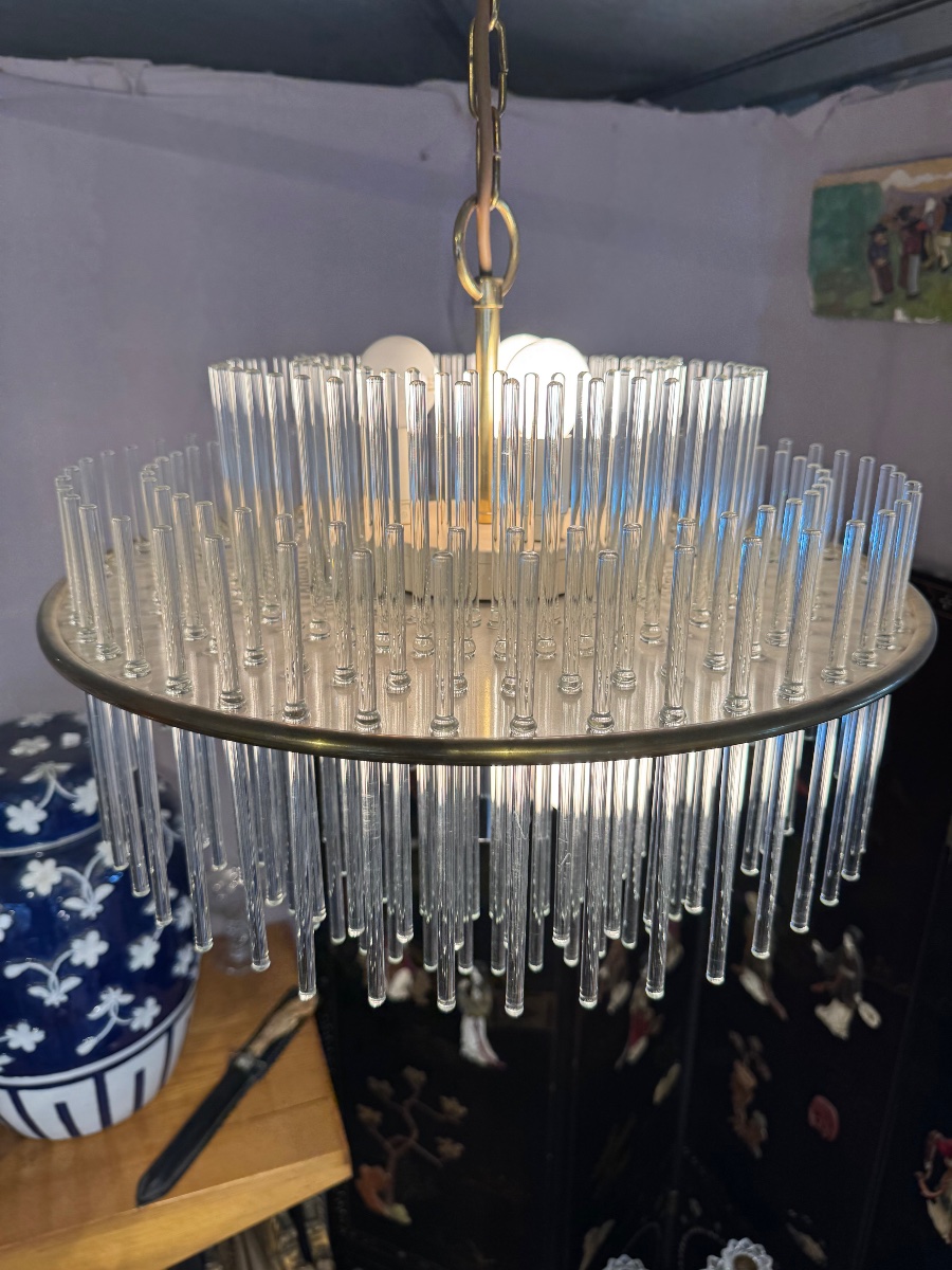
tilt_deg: -19.3
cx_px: 476
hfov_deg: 56.8
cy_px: 635
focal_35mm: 24
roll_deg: -0.6
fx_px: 880
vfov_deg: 71.6
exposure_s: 1/182
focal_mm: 6.76
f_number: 1.78
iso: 64
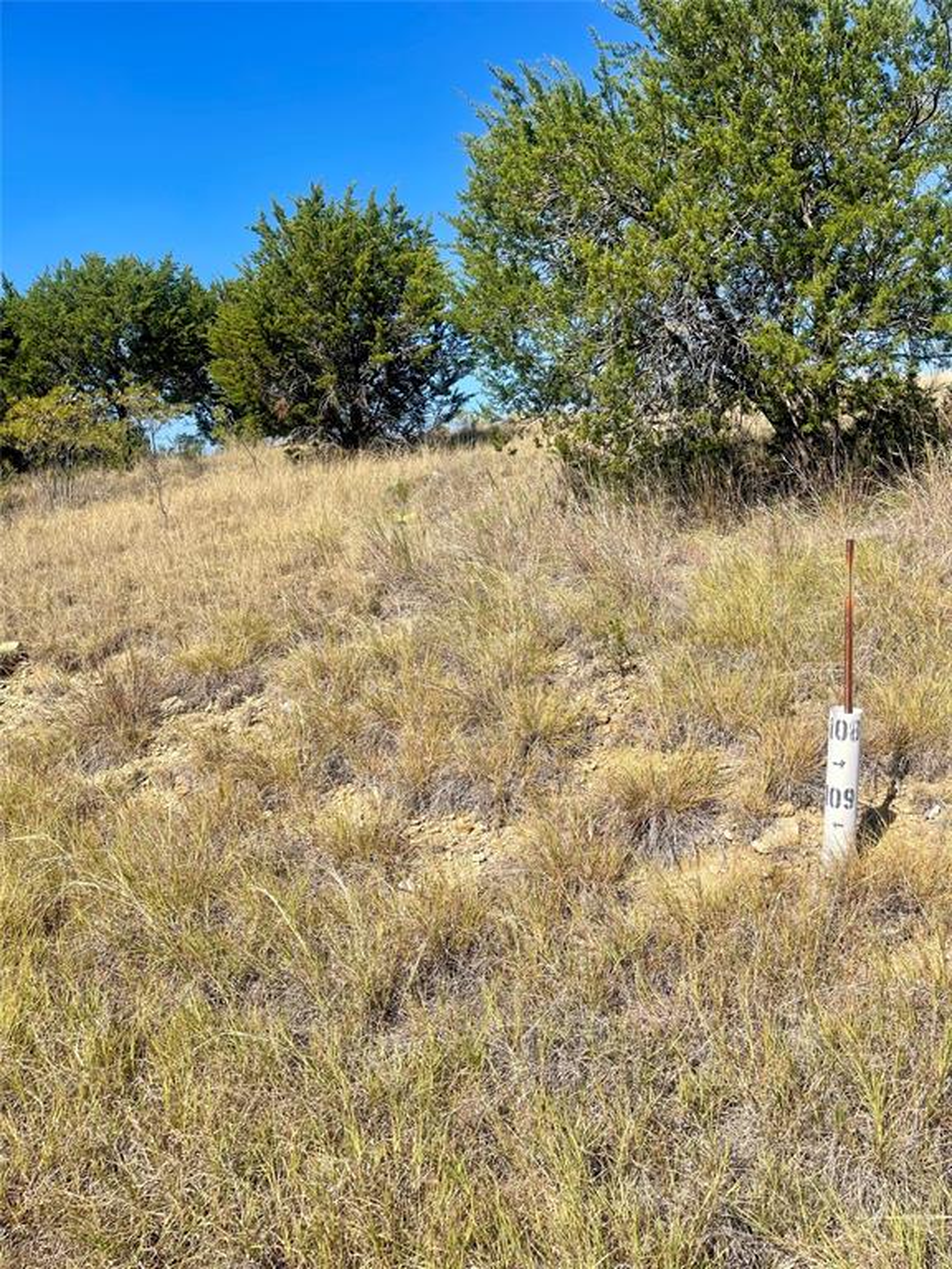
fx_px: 917
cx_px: 476
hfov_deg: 54.9
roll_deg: +0.9
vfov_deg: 69.4
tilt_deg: -5.7
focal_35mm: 25
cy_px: 634
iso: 32
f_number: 1.6
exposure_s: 1/3165
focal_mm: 5.1
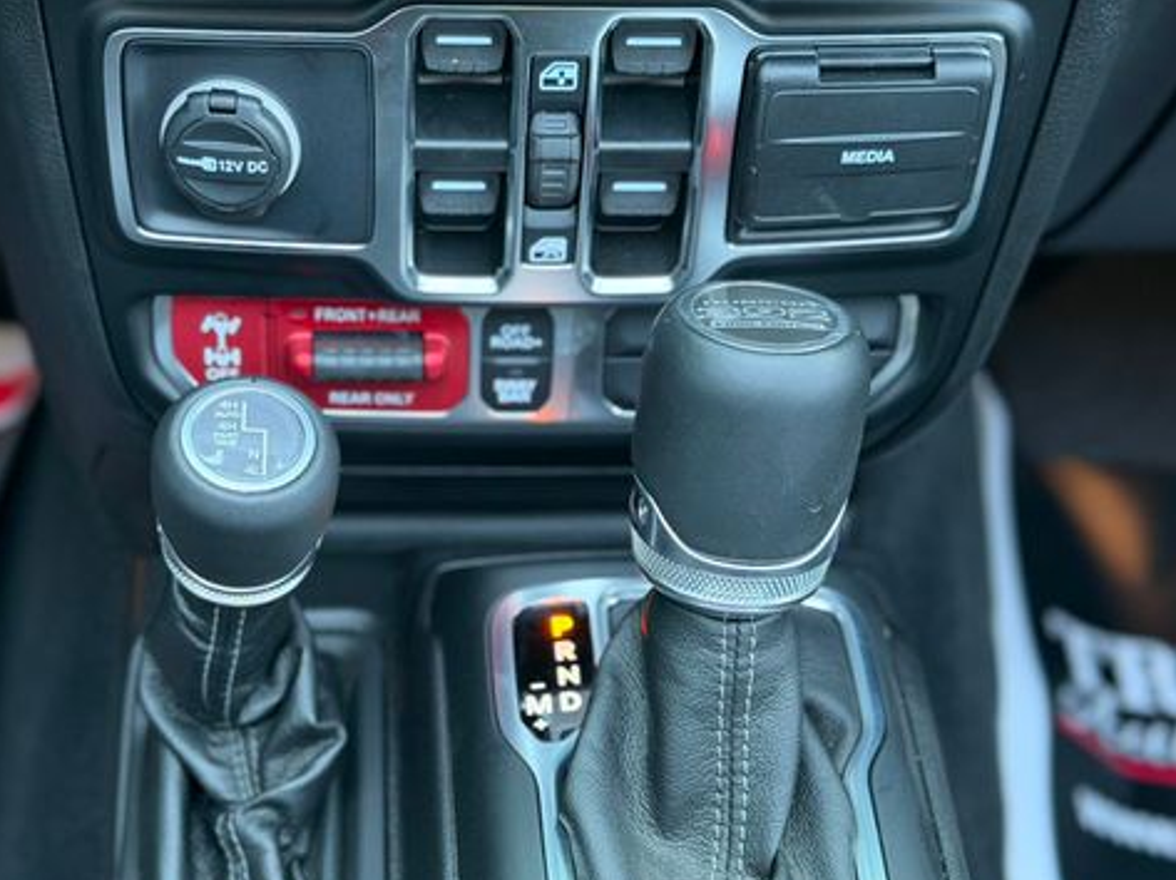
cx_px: 462
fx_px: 2207
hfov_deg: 29.8
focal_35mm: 65
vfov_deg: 22.5
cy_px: 515
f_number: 1.78
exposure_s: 1/60
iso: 200
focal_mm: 6.76
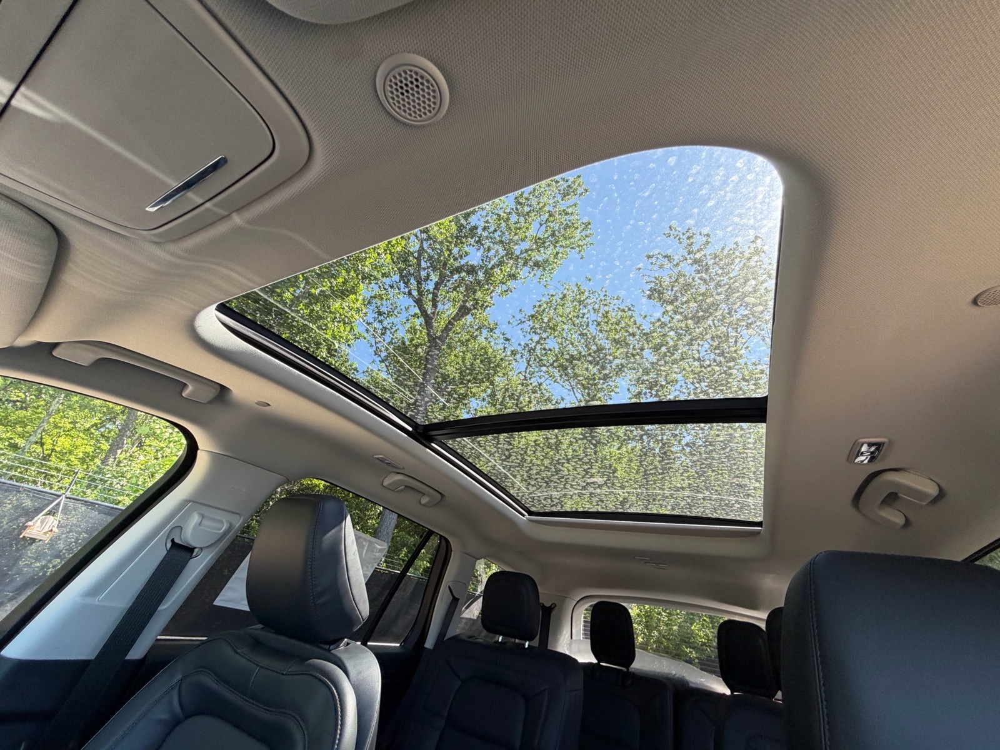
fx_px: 404
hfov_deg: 102.1
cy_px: 375
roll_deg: -11.7
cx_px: 500
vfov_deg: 85.7
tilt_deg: +28.6
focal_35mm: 14
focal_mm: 2.22
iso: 80
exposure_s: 1/121
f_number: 2.2
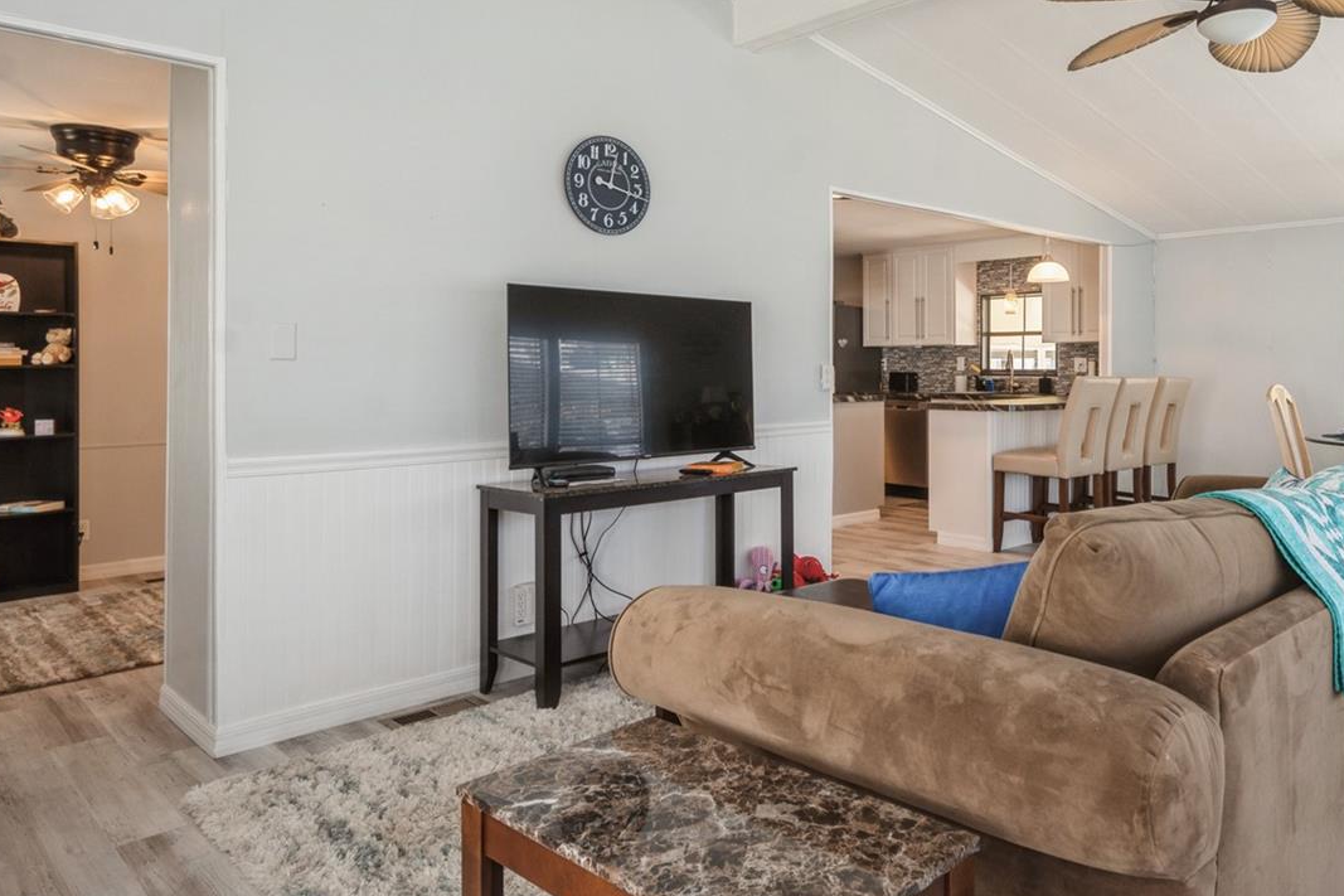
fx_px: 924
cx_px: 893
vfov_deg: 50.9
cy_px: 307
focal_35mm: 25
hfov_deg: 70.0
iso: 200
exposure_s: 1/20
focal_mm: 11
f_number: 8
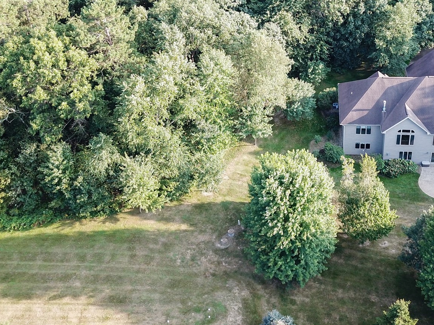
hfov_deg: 40.4
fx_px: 577
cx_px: 307
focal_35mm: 46
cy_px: 72
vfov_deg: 30.9
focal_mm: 4.73
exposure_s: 1/115
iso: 100
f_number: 2.2
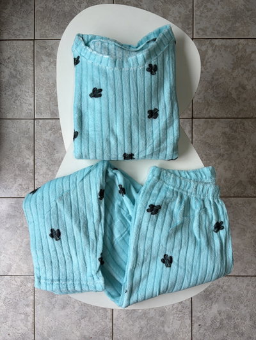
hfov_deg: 53.1
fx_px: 256
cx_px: 128
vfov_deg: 67.3
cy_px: 170
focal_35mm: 26
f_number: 1.6
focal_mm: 5.96
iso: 40
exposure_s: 1/122
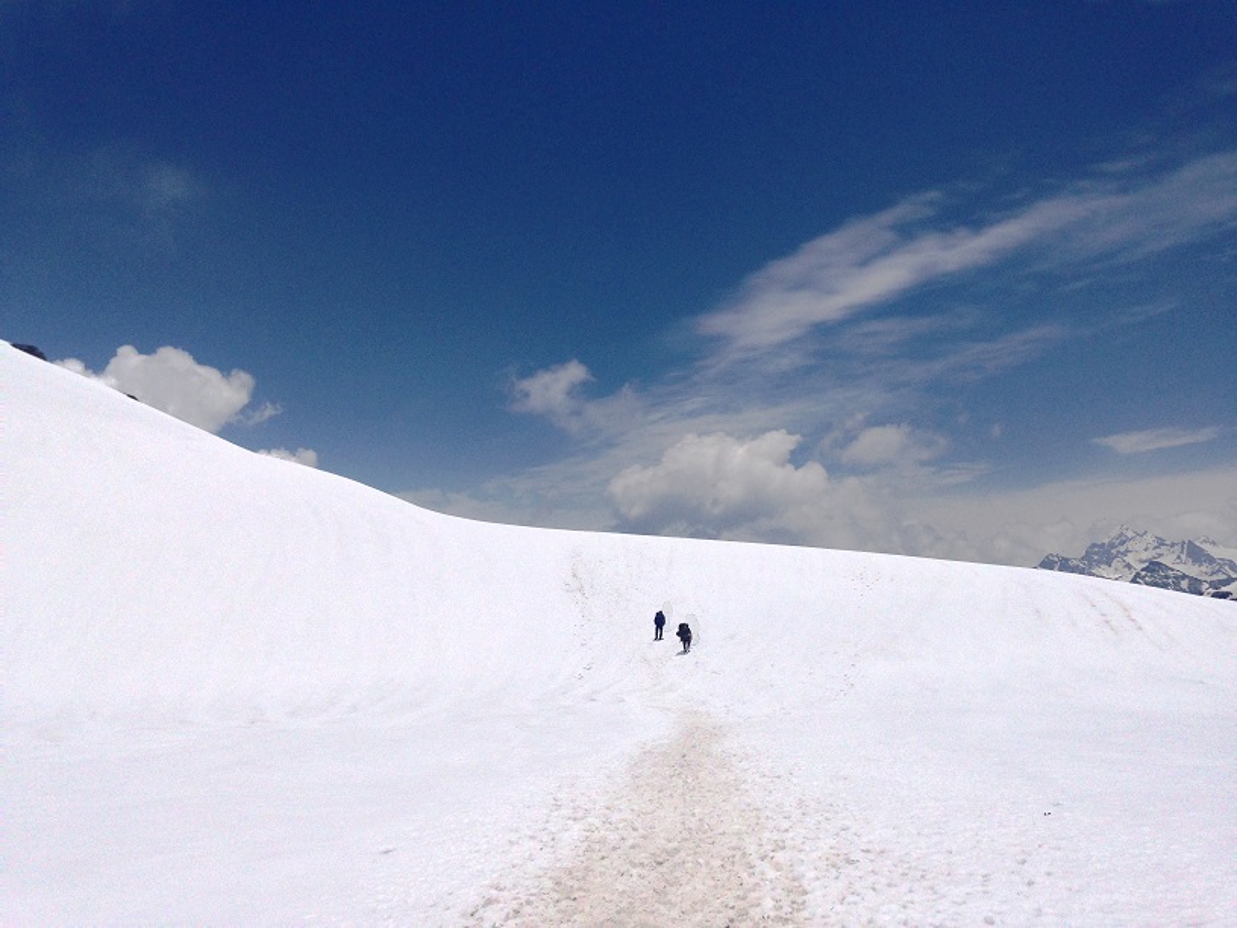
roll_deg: +2.6
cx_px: 618
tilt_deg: +8.1
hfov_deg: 55.4
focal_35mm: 33
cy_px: 464
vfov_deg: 42.9
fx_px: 1179
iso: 50
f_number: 2.4
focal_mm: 4.12
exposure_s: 1/7752
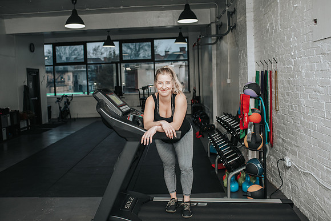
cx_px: 158
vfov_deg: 36.1
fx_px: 339
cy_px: 106
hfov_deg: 52.1
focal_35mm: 37
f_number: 3.2
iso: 800
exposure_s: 1/200
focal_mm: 35
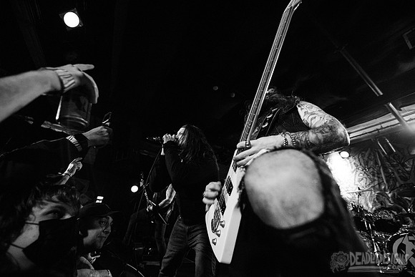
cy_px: 138
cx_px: 208
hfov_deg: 104.2
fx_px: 161
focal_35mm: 14
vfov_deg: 81.2
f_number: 3.2
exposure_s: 1/125
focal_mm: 14
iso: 3200
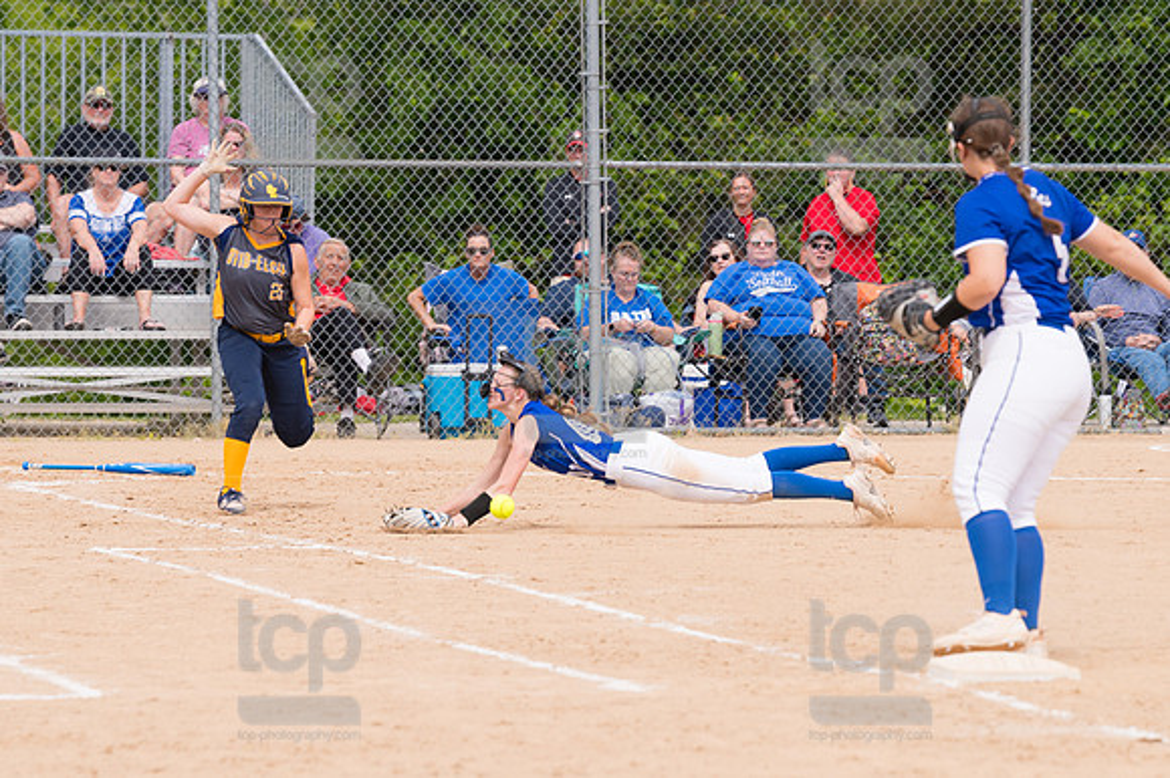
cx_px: 585
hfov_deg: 6.9
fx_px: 9744
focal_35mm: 300
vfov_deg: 4.6
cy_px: 389
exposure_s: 1/1600
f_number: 5.6
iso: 320
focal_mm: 200
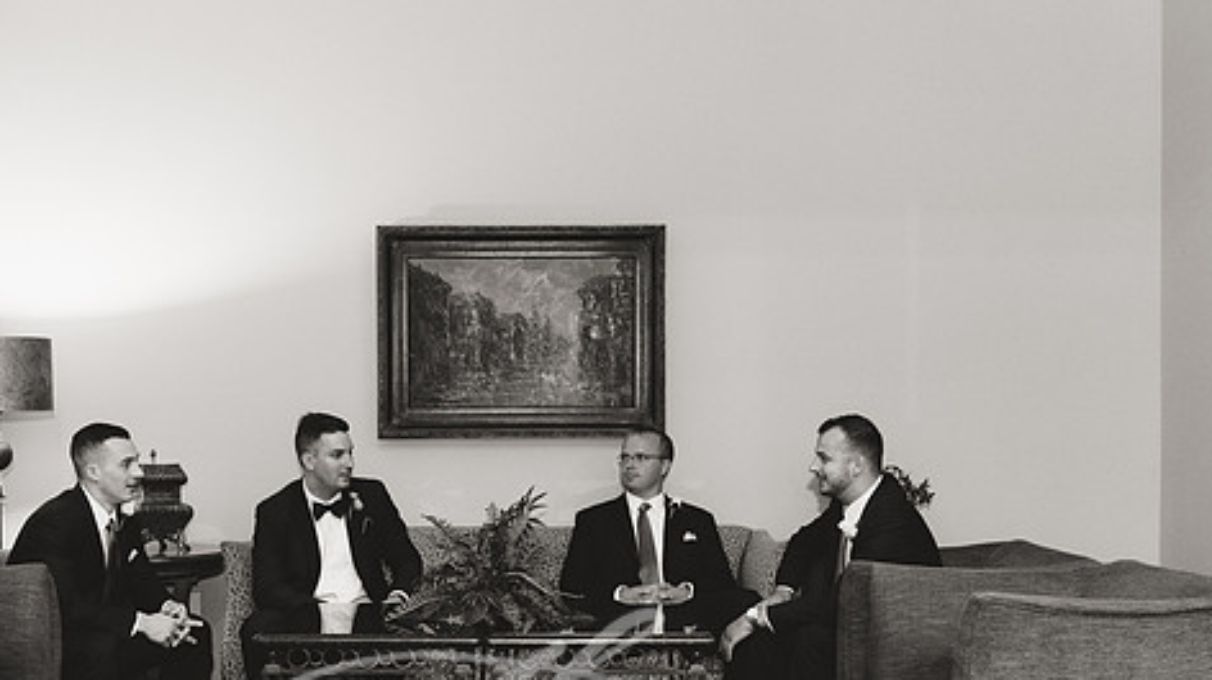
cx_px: 531
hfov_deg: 44.5
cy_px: 473
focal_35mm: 46
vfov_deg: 25.7
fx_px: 1478
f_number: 4
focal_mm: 35
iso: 3200
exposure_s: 1/100
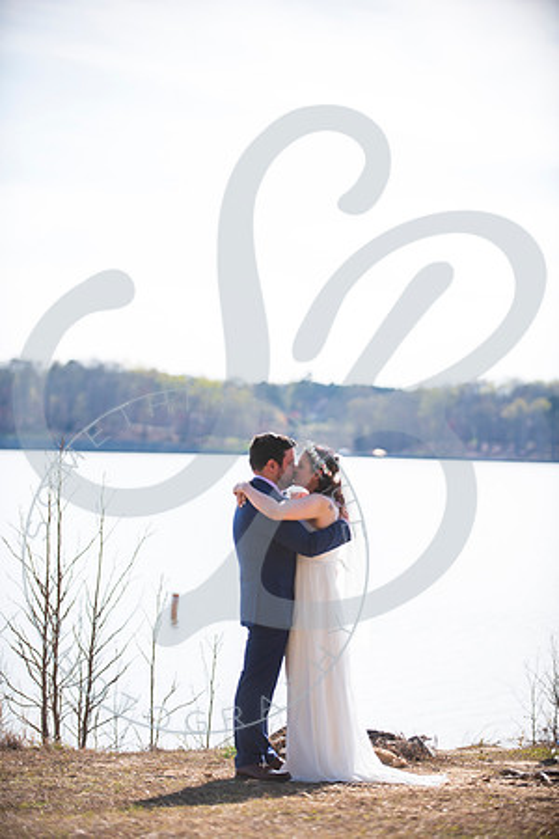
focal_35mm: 116
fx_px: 2702
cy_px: 420
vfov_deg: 17.6
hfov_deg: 11.8
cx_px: 280
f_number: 2.8
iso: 100
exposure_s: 1/800
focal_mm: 116
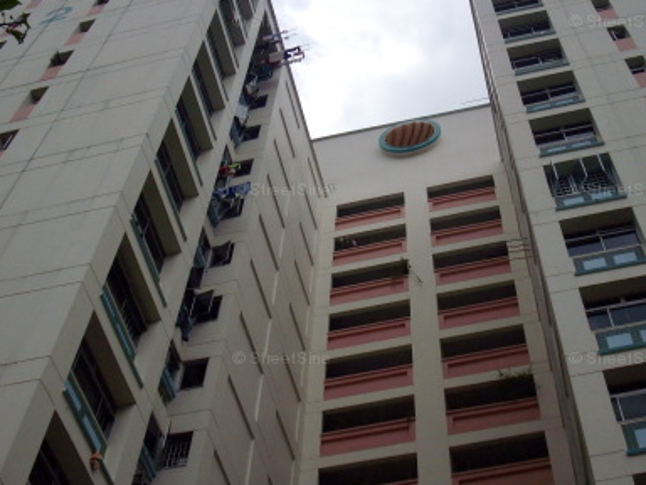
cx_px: 358
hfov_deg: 36.1
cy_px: 192
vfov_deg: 27.5
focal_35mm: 53
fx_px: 989
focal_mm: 6.2
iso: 80
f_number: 5.6
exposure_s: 1/1000
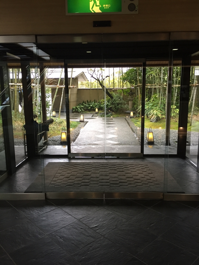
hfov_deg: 48.2
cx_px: 100
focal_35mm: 29
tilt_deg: -8.9
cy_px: 132
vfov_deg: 61.7
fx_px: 222
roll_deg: +0.3
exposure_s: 1/30
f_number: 2.2
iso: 50
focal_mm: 4.15
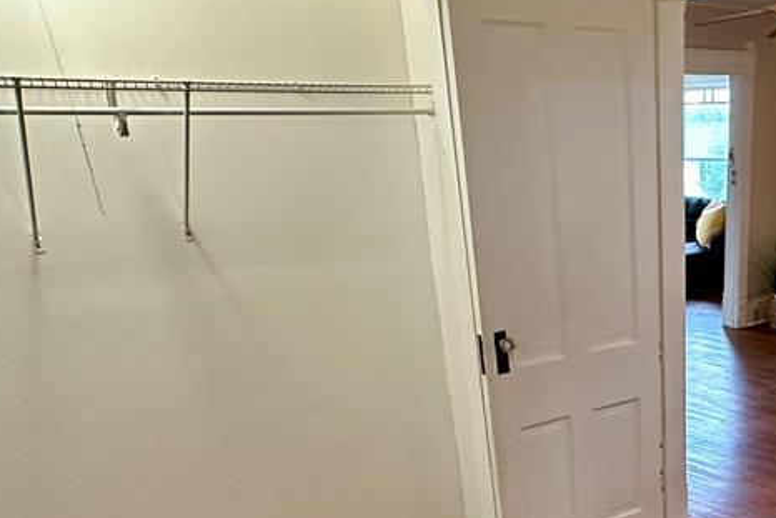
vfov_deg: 30.6
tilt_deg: -25.5
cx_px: 681
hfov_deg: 44.6
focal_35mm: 40
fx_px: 862
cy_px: 541
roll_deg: +0.2
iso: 500
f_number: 2.2
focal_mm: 2.22
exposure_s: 1/60
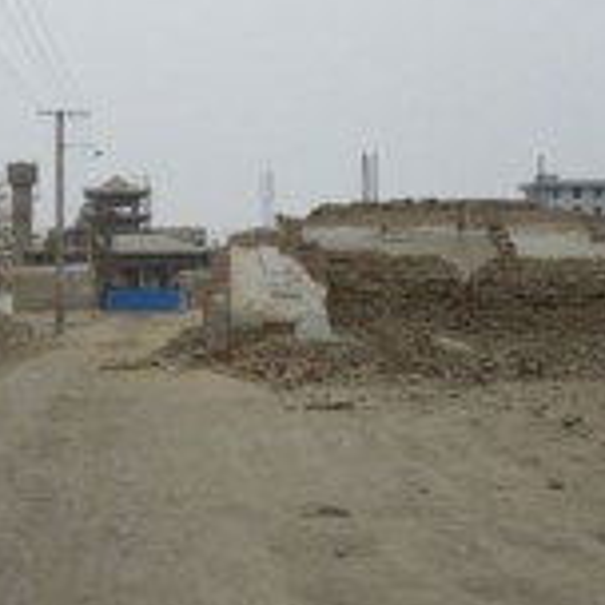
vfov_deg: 24.0
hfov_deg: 23.1
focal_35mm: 72
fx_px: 1424
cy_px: 279
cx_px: 20
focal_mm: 5.6
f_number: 3.6
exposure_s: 1/800
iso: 100
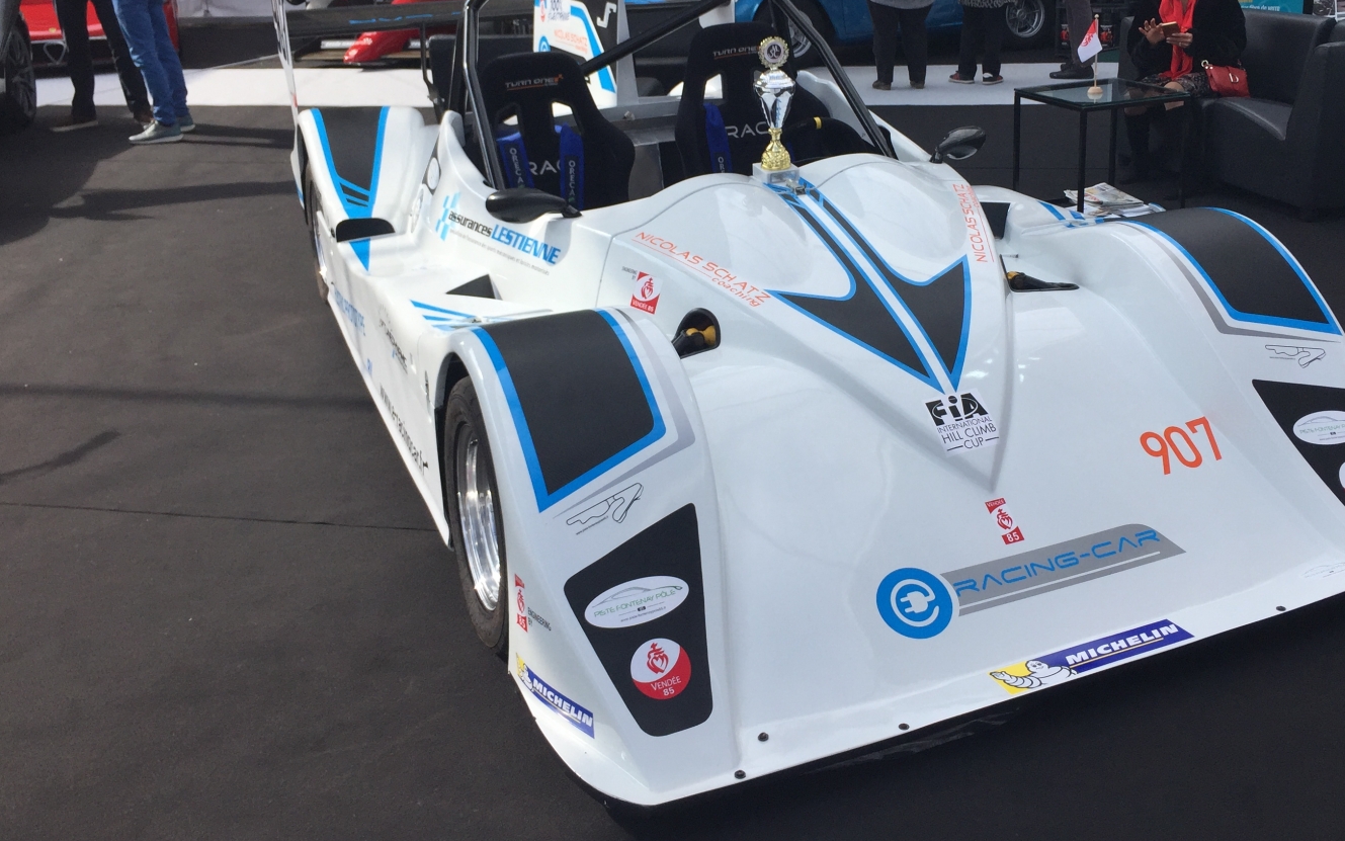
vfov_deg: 34.2
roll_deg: +2.1
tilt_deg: -17.7
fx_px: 1356
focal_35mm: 37
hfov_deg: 52.5
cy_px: 296
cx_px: 781
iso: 32
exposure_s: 1/1236
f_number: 2.2
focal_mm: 4.15
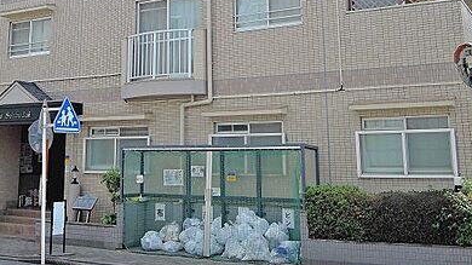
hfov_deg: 39.5
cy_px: 24
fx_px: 651
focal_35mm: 52
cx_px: 168
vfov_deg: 22.4
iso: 80
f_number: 2.8
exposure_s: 1/100
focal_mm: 6.6
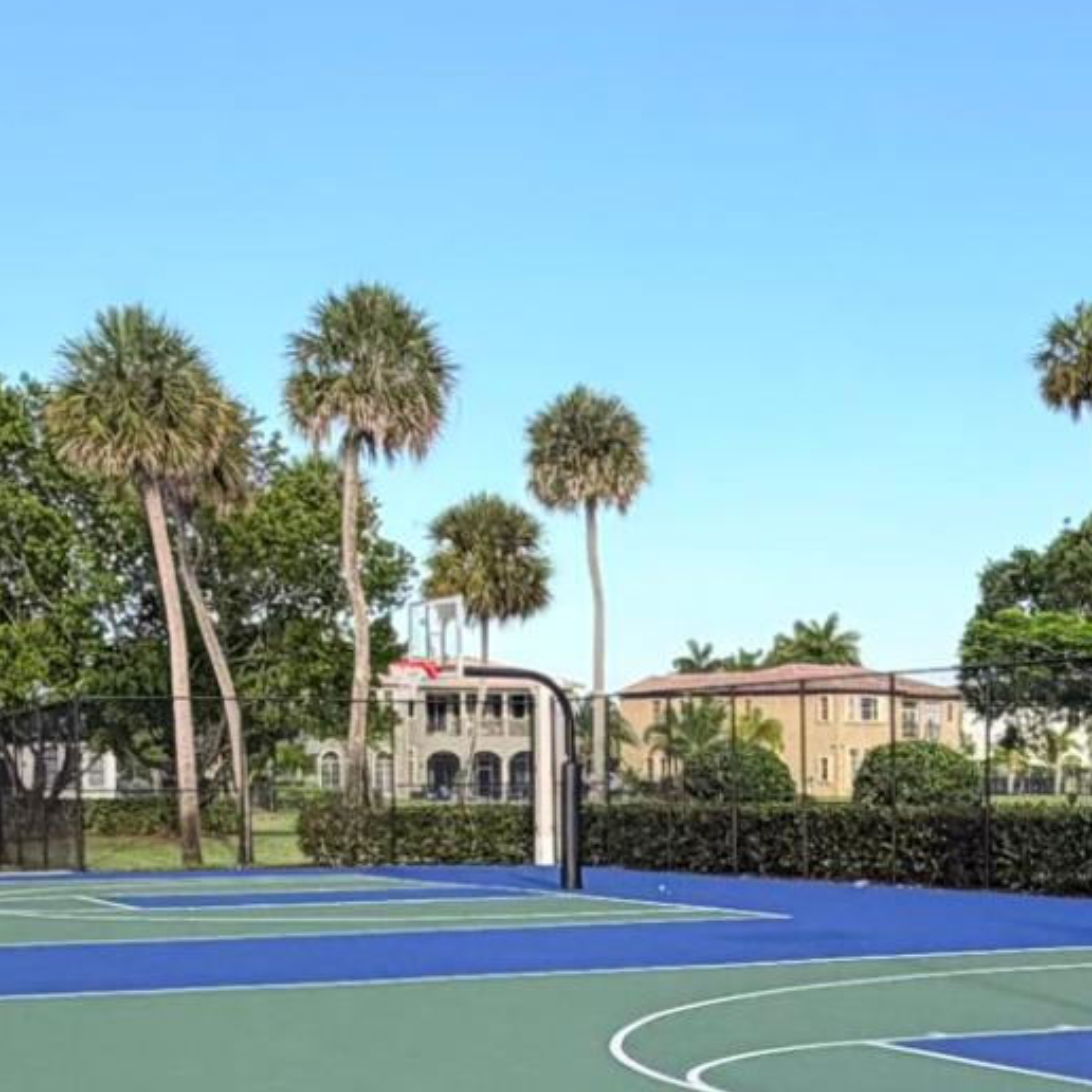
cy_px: 1007
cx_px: 827
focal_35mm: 69
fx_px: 2463
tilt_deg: -5.2
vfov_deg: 24.2
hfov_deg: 24.7
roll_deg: +0.5
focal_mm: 2.22
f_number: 2.2
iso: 40
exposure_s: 1/579
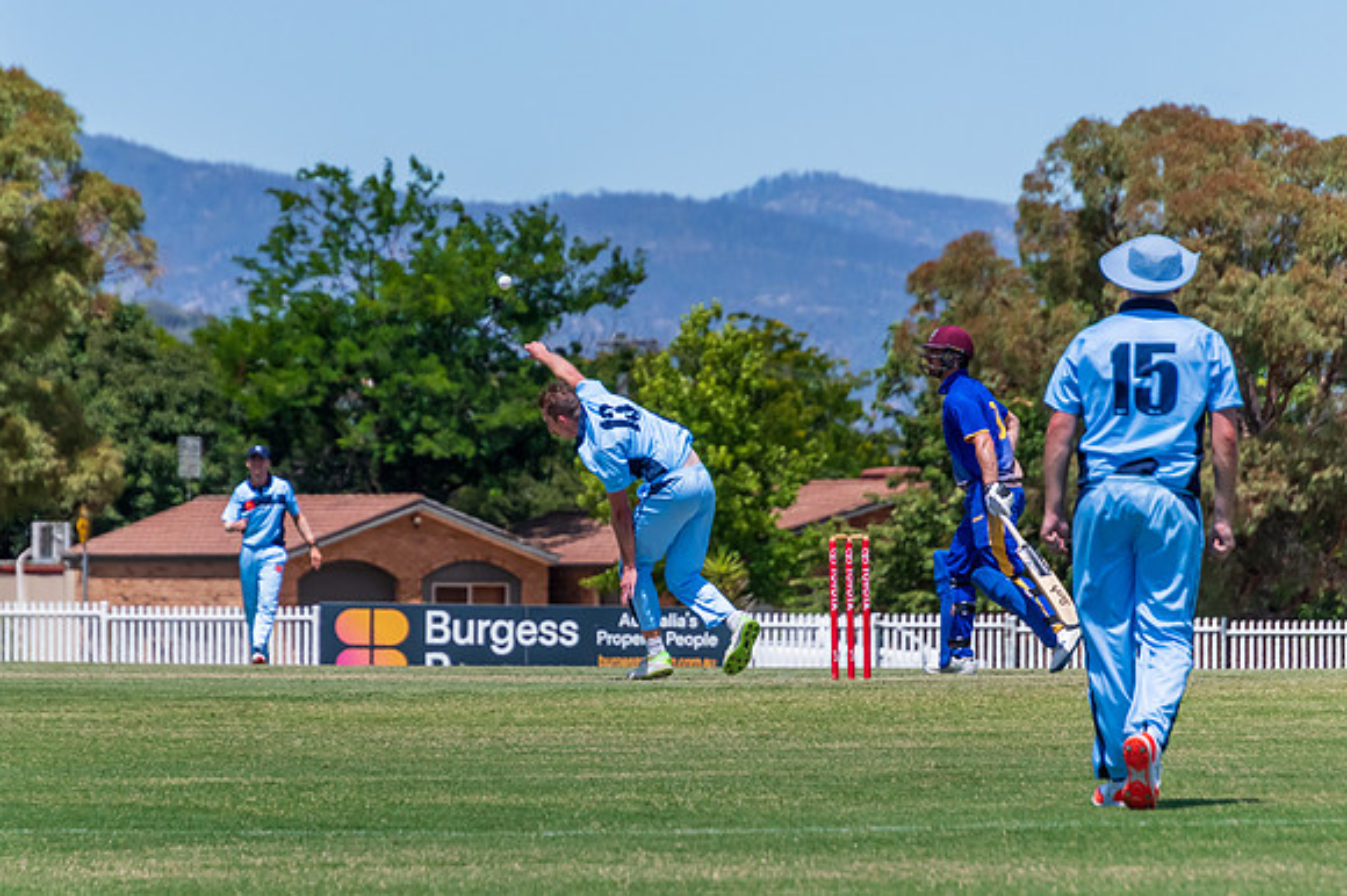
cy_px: 510
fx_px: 14491
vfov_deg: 3.5
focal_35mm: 388
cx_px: 564
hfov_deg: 5.3
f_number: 6.3
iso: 400
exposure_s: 1/3200
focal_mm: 220
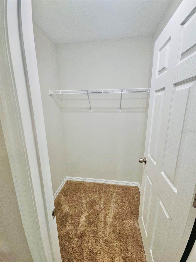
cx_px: 98
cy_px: 131
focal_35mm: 13
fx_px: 98
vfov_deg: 106.2
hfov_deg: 89.9
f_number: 2.2
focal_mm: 2.2
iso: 85
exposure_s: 1/60.2
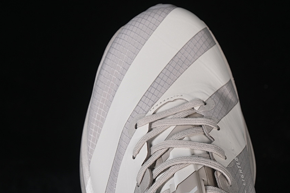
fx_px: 765
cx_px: 164
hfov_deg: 21.5
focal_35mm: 95
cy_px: 115
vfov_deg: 14.4
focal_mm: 50
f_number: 7.1
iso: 160
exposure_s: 1/80
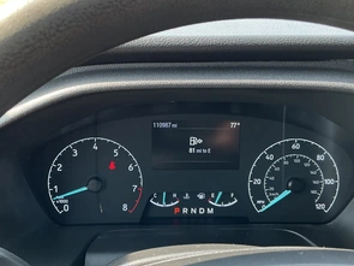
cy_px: 149
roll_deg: +0.0
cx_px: 163
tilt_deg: -26.7
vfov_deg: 37.6
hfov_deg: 48.9
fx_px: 388
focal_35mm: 38
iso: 64
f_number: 1.8
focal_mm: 3
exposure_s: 1/92
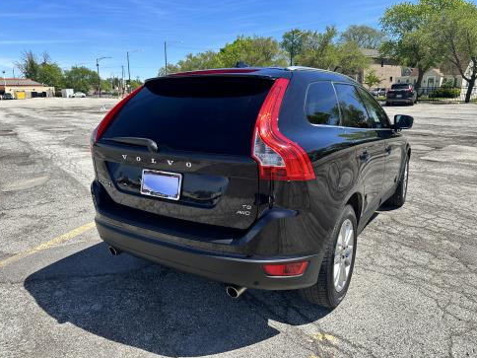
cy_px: 176
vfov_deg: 54.9
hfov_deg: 69.4
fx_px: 344
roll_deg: +0.7
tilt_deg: -14.7
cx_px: 236
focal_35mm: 25
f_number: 1.78
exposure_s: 1/3058
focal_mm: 6.86
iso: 80
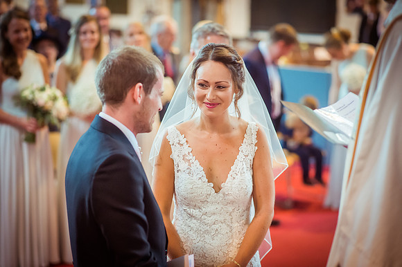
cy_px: 134
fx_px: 949
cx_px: 201
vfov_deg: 16.1
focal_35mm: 85
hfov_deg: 23.9
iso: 5000
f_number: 2.2
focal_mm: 85
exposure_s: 1/500
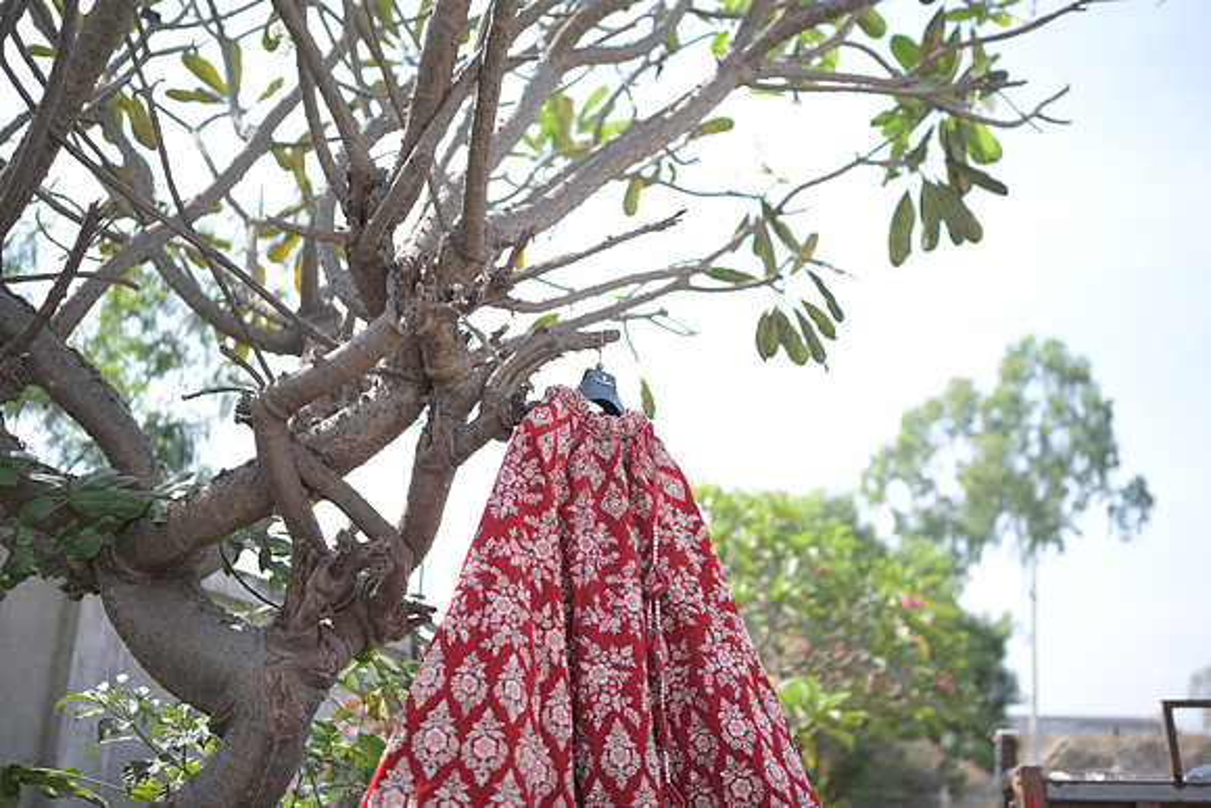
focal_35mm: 35
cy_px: 404
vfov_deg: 37.9
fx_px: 1178
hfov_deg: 54.4
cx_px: 606
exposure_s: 1/1000
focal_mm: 35
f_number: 1.8
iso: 100
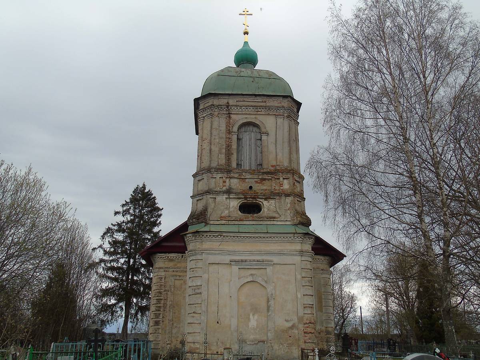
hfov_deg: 61.7
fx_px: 402
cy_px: 180
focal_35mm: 29
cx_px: 240
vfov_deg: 48.2
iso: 80
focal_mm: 5.2
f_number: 3.6
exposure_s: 1/500
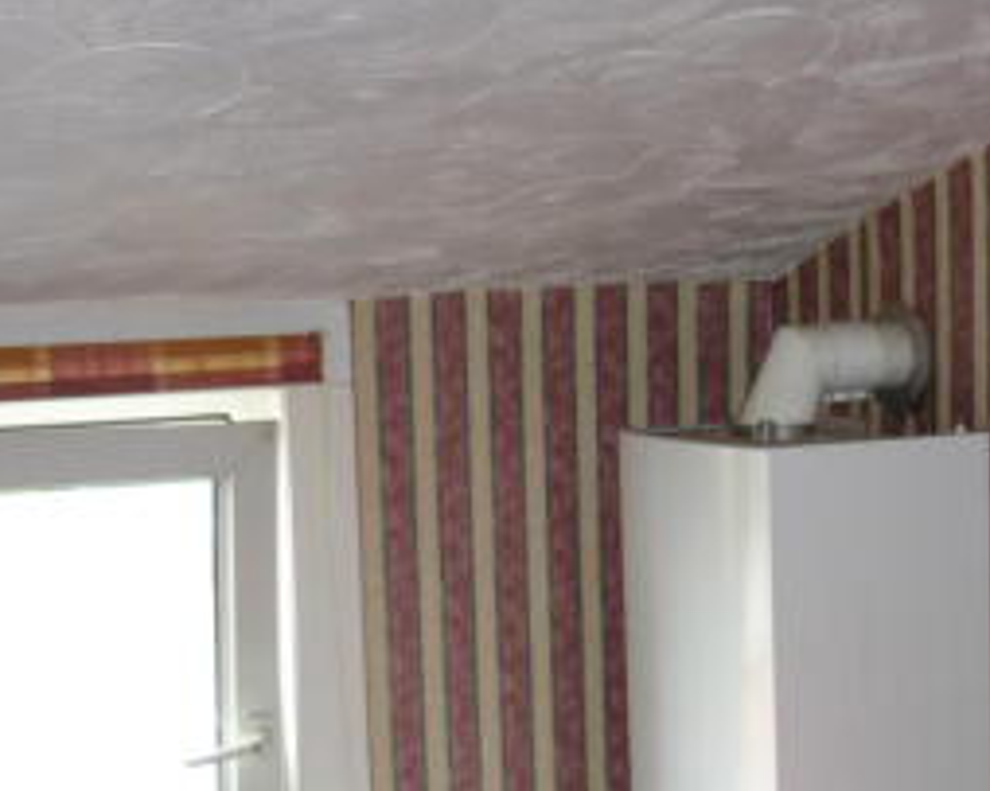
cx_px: 692
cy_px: 528
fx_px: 2167
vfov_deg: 20.6
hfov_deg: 25.5
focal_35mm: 74
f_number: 2.8
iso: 100
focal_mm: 5.5
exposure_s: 1/30
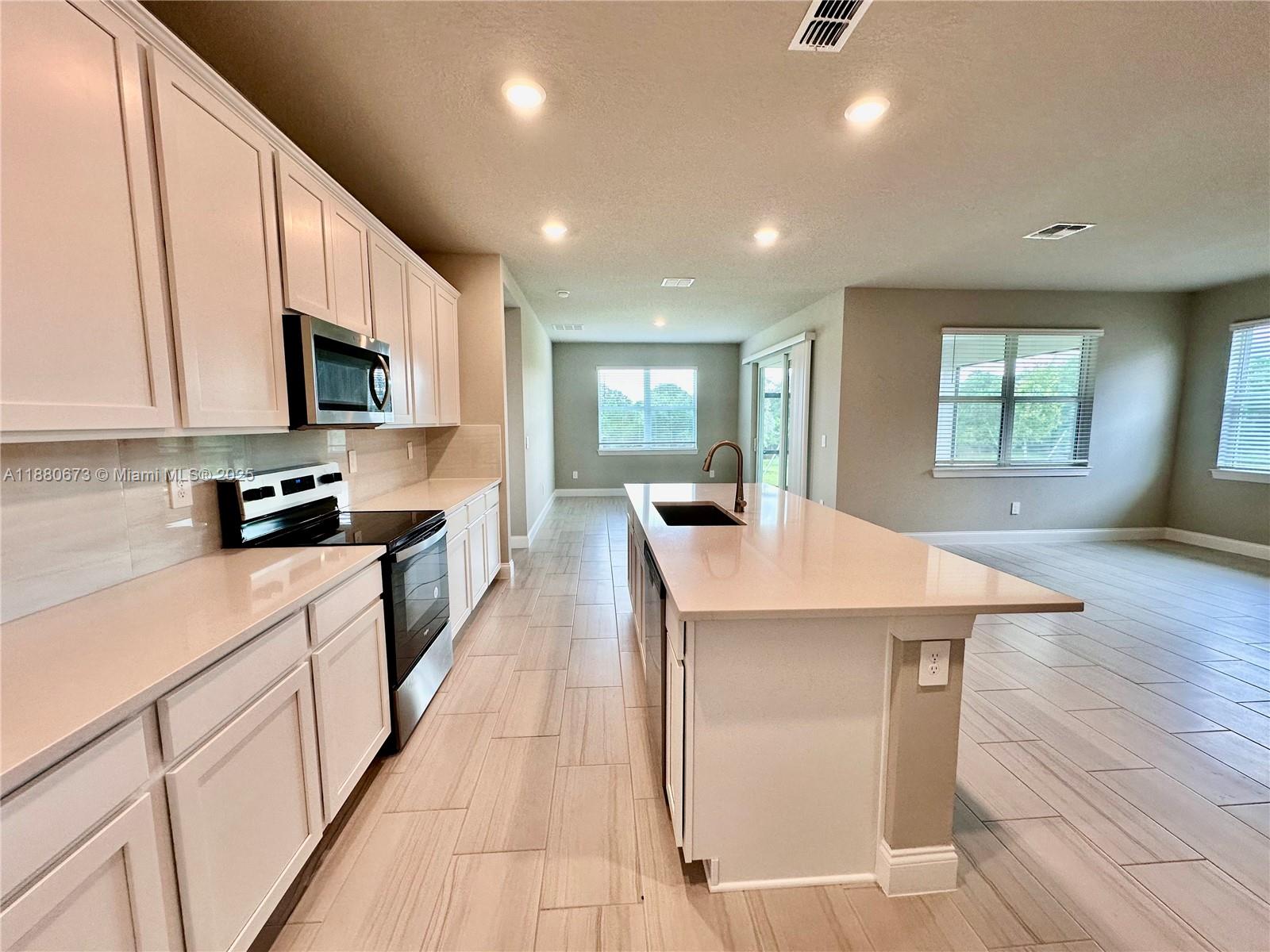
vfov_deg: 85.7
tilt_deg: -6.0
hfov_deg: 102.1
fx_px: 514
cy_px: 476
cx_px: 635
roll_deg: +0.2
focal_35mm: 14
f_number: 2.2
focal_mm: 2.22
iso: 125
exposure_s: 1/120
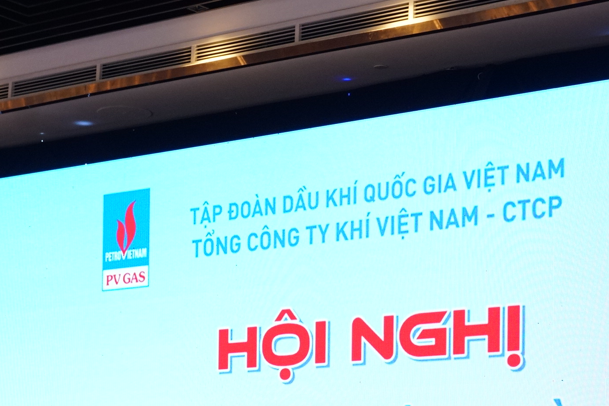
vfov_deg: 12.6
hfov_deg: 19.3
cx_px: 334
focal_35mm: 106
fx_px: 1793
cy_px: 490
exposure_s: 1/100
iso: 1600
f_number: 5.6
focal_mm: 37
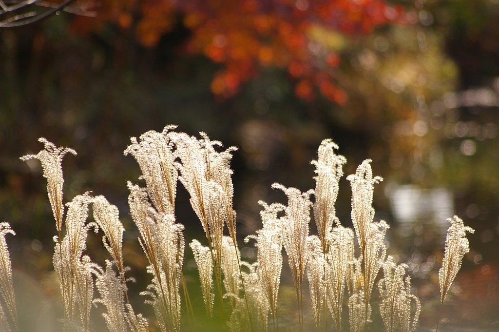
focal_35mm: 315
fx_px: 4363
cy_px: 166
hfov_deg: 6.5
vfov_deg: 4.4
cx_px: 250
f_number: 4.5
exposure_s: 1/400
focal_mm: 210
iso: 200
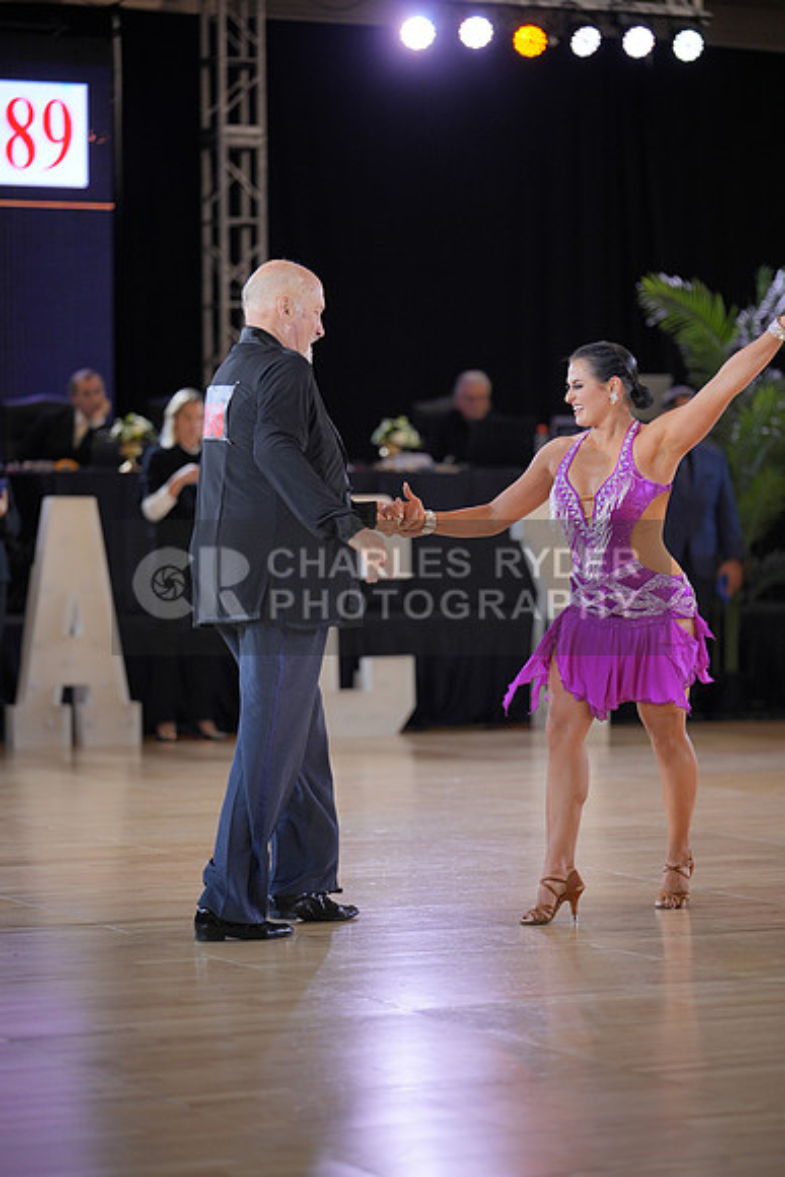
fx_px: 3595
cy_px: 588
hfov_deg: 12.5
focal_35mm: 110
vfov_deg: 18.6
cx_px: 392
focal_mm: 110
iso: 800
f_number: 2
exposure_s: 1/500
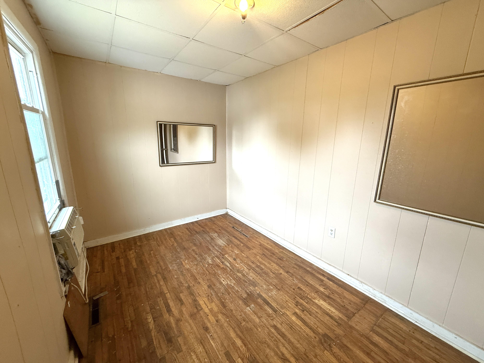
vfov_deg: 85.7
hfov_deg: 102.1
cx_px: 242
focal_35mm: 14
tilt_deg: -12.2
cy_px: 182
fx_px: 196
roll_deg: -0.6
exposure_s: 1/60
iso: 200
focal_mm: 2.22
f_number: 2.2
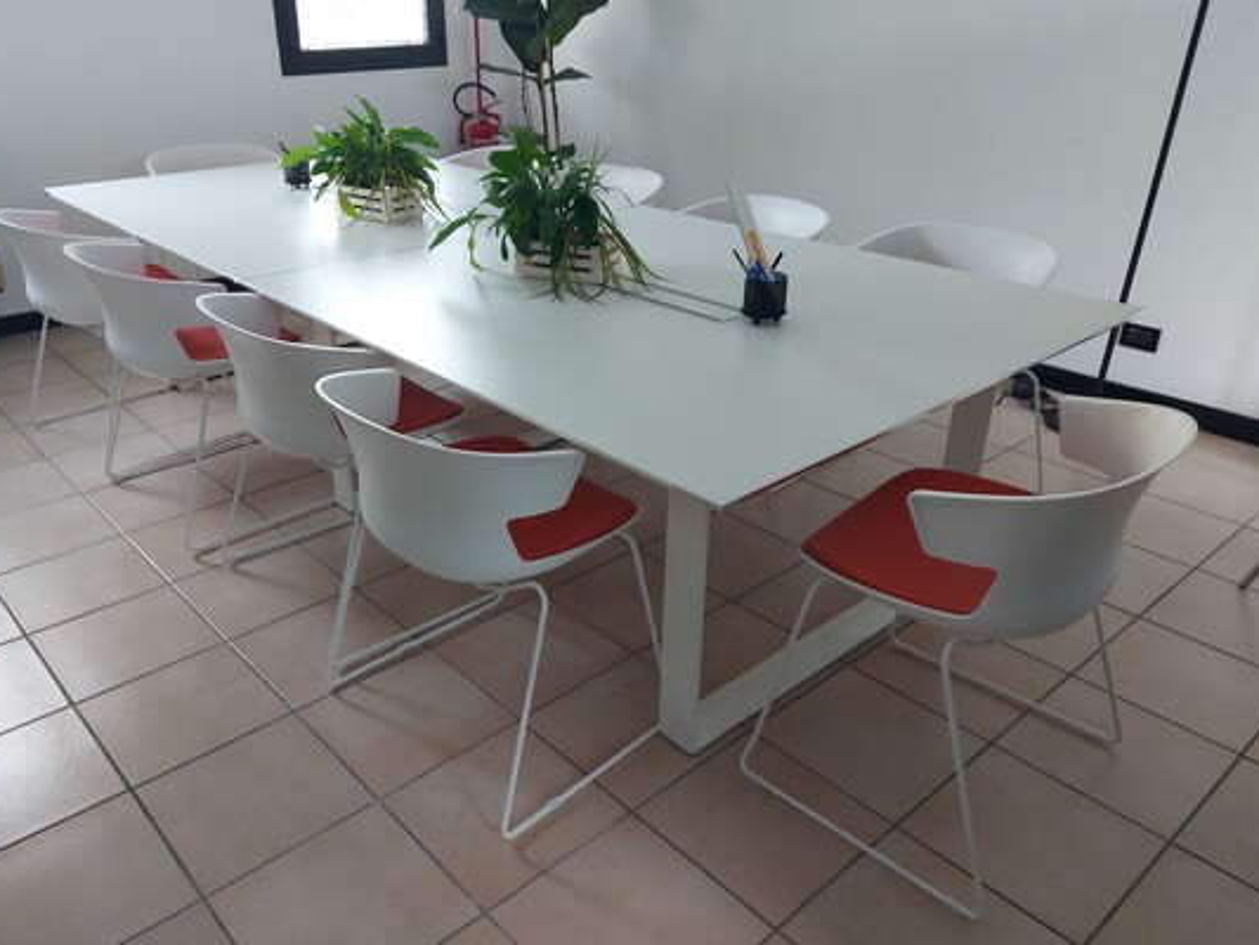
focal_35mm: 27
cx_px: 565
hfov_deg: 65.1
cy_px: 456
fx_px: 982
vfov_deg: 51.4
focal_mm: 5.23
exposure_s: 1/60
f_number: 1.8
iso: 160
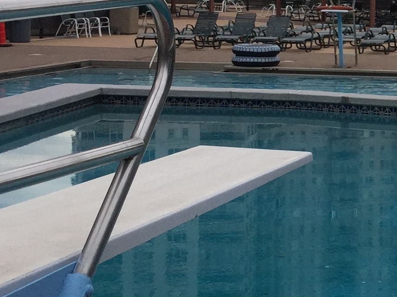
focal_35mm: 110
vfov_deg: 13.4
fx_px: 1261
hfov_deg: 16.2
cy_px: 45
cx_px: 613
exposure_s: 1/1883
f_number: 2.2
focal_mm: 4.15
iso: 32
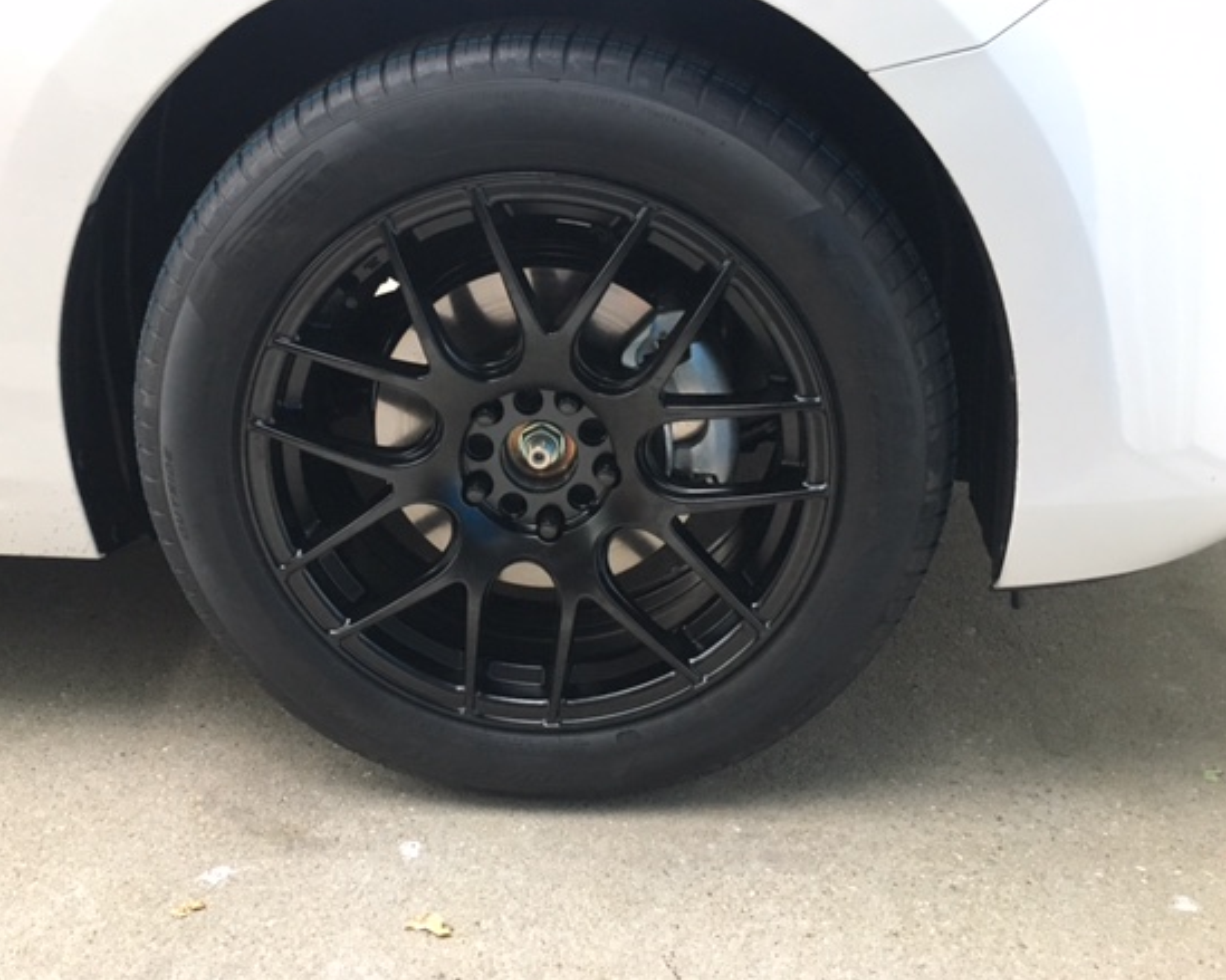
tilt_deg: -22.6
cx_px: 558
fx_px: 1197
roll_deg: -7.2
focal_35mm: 33
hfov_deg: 54.2
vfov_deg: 44.5
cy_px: 467
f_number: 2.2
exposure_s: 1/30
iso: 160
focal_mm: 4.15
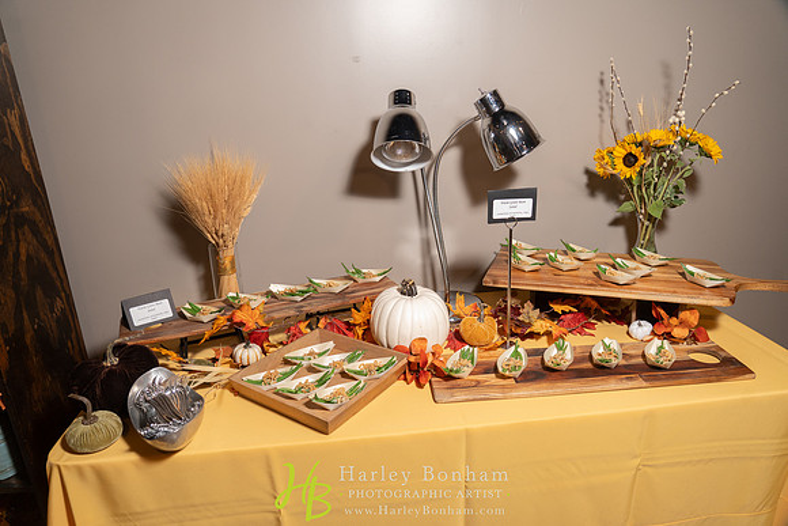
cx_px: 394
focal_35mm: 24
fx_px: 525
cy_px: 263
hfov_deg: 73.7
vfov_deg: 53.2
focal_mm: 24
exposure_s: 1/125
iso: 1250
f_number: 4
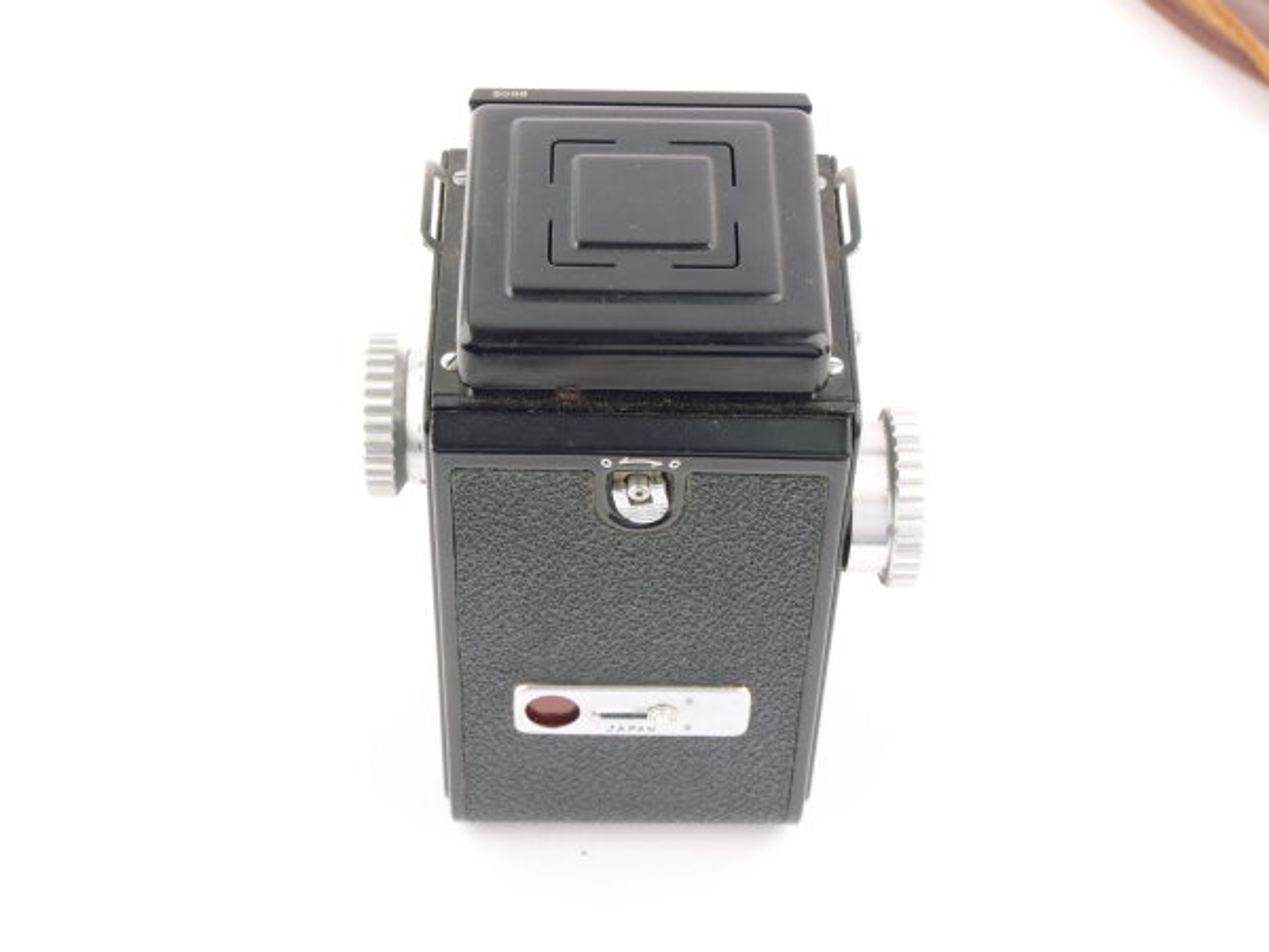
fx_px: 2493
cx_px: 634
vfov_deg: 21.6
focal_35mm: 68
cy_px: 476
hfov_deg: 28.6
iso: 160
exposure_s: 1/160
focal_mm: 34
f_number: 13
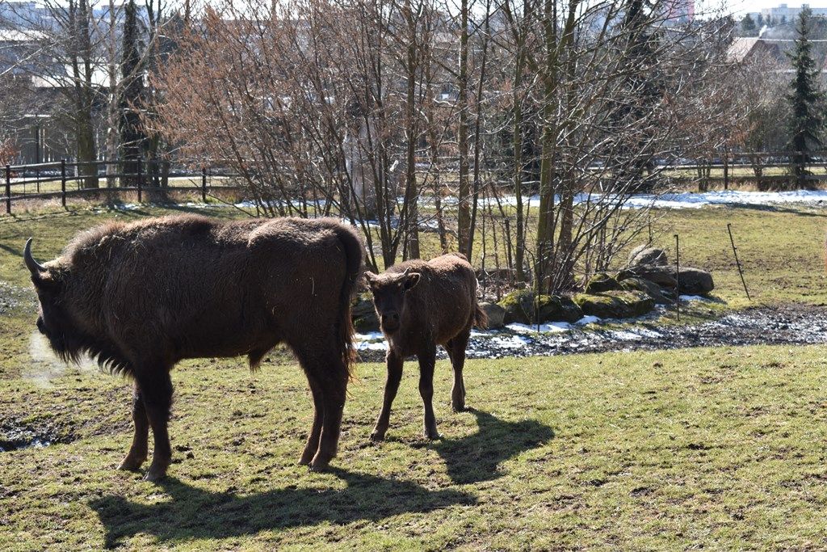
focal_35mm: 82
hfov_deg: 24.6
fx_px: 1895
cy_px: 276
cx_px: 414
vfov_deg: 16.6
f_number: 8
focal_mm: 55
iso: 100
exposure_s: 1/100
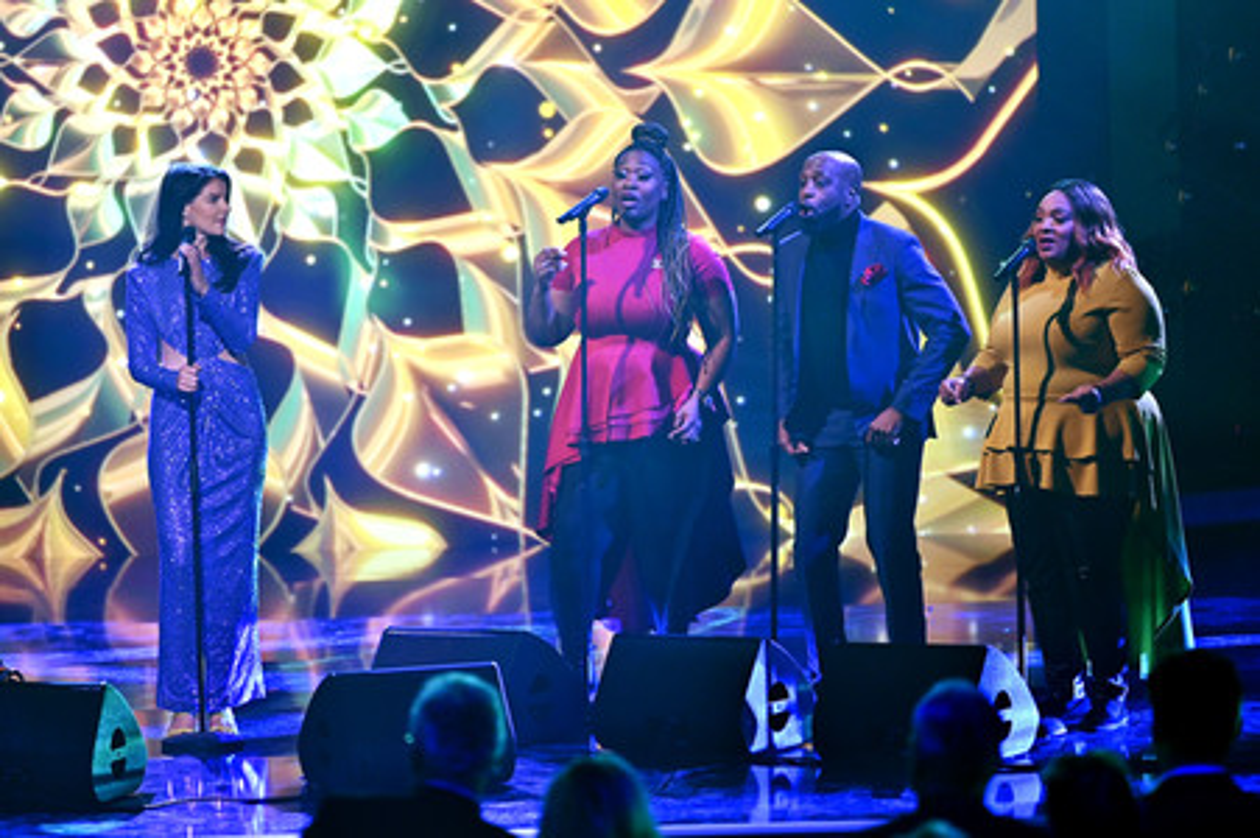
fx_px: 6995
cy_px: 419
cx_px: 630
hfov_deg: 10.3
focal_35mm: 200
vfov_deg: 6.9
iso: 800
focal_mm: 200
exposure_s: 1/250
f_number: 2.8
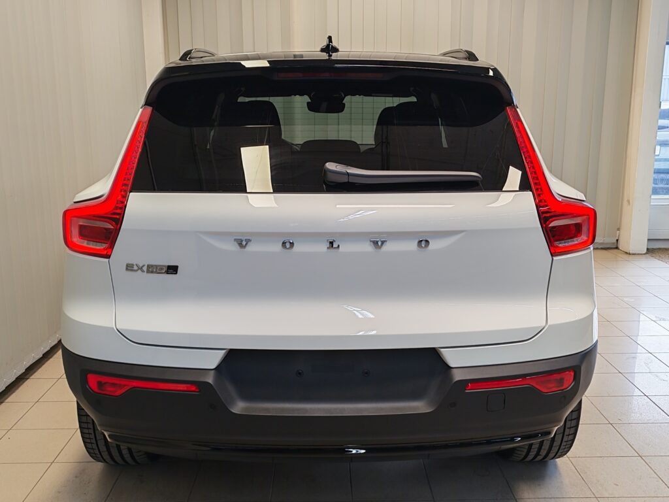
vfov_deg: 40.7
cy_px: 251
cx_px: 334
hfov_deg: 52.6
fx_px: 676
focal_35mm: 35
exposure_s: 1/100
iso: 50
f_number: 1.6
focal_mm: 5.4
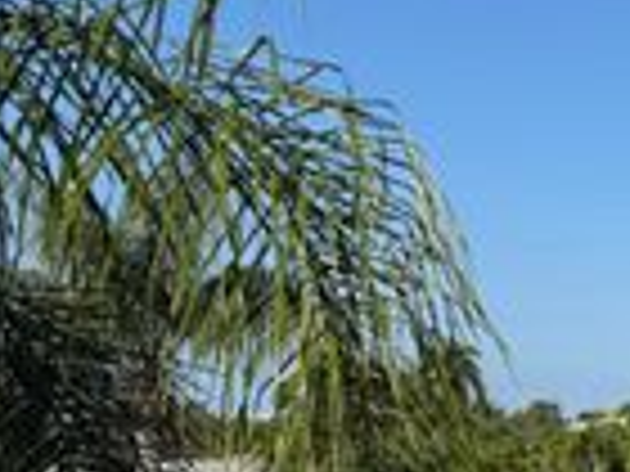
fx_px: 1565
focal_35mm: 86
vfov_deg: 16.6
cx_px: 1071
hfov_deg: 18.6
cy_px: 533
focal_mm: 6.76
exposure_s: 1/5714
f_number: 1.78
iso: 80
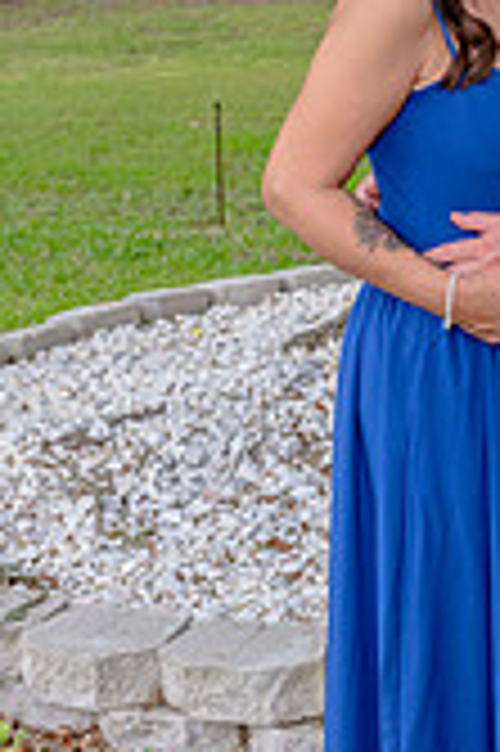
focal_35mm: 93
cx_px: 554
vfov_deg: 21.7
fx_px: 1941
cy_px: 176
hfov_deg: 14.3
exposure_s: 1/500
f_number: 5.6
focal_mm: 34.5
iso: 800
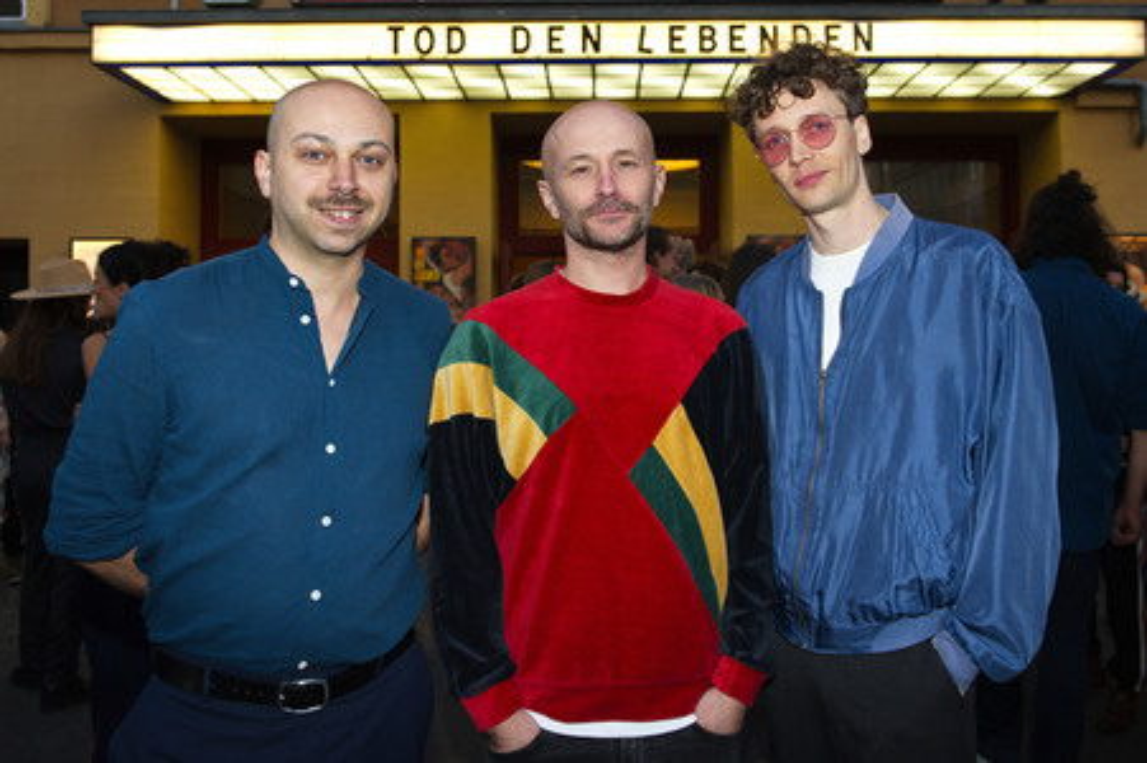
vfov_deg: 46.3
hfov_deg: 65.5
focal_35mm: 28
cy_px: 382
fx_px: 891
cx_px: 574
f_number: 4.5
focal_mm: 28
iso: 1250
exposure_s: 1/160
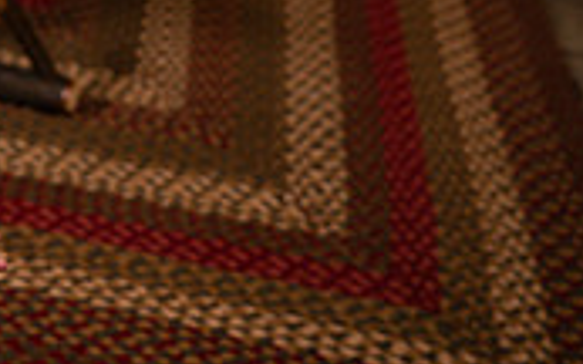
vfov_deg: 15.3
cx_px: -148
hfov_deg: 22.8
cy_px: -89
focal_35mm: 82
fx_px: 1302
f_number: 4
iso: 200
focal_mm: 24
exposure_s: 1/250
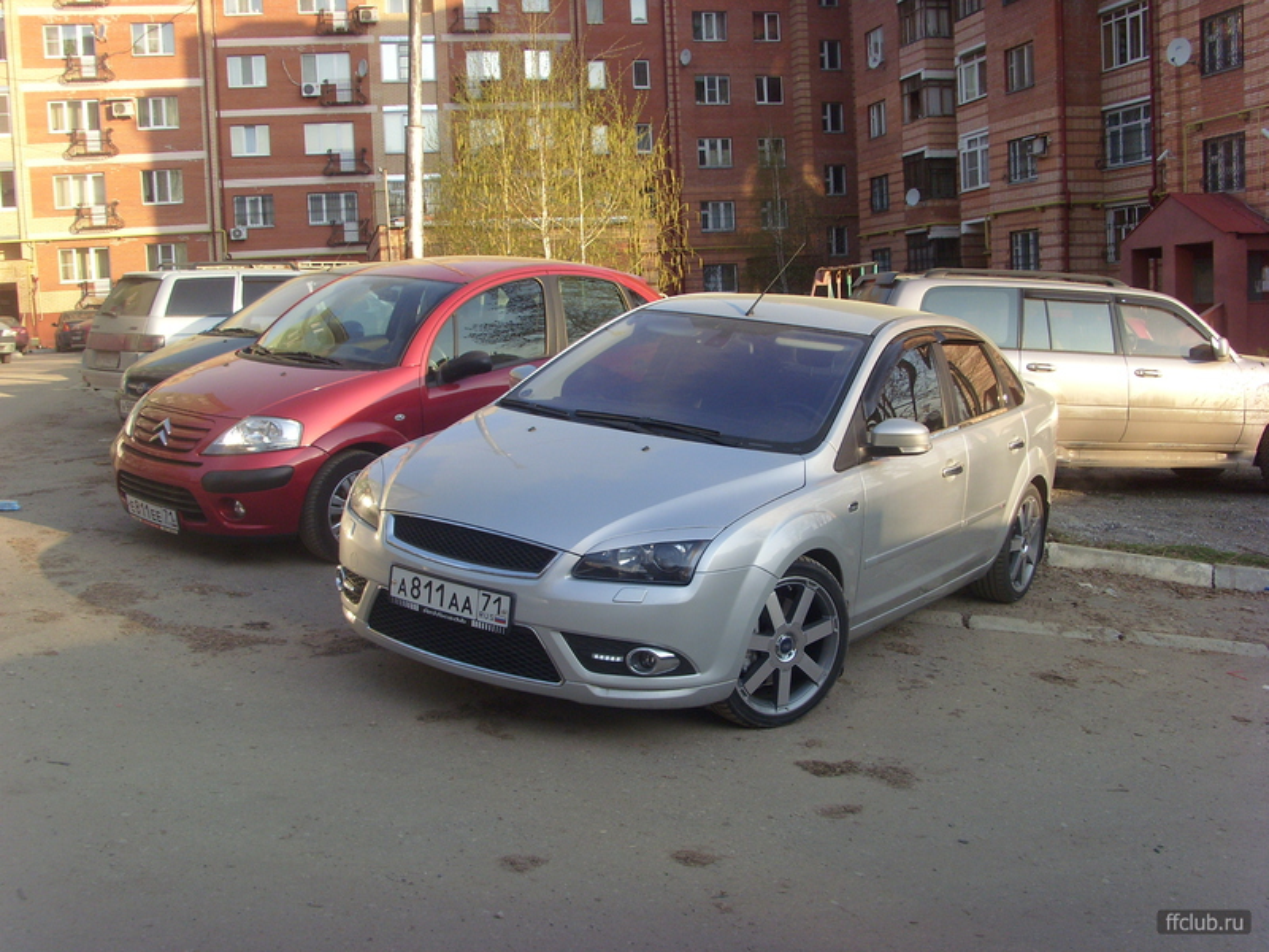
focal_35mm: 36
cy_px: 476
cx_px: 634
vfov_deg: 39.7
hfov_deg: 51.4
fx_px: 1320
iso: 80
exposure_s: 1/350
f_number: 3.5
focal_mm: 6
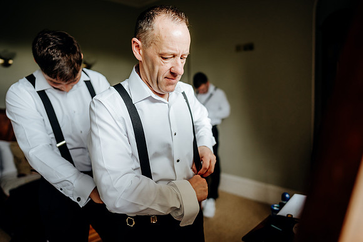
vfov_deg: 50.0
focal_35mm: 26
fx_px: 260
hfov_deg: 69.8
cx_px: 195
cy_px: 112
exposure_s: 1/250
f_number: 1.4
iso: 320
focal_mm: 24
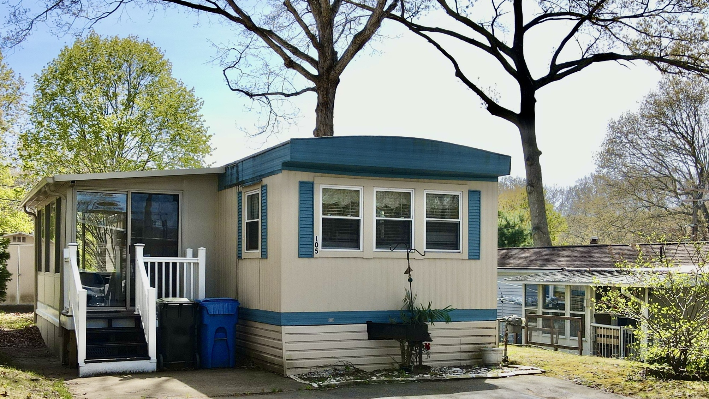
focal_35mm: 40
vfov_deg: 29.5
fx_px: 752
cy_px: 271
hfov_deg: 50.4
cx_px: 322
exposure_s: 1/400
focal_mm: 4.5
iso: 100
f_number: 2.8
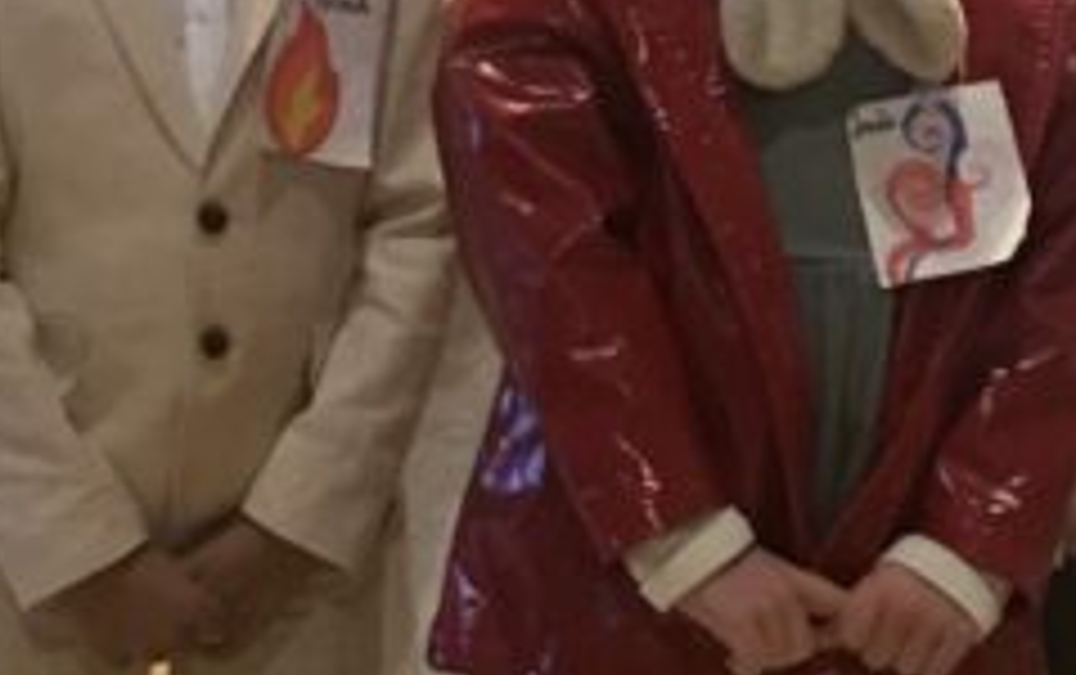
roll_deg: -2.1
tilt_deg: -2.9
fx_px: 3729
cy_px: 108
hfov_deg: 16.4
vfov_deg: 10.3
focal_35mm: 127
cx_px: 761
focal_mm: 3.99
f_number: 1.8
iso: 80
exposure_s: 1/5
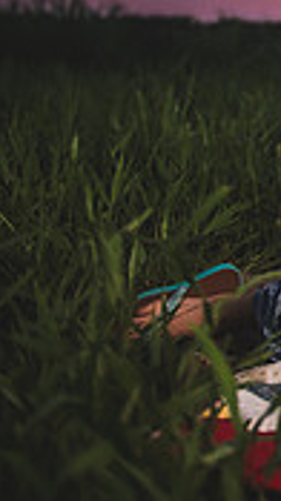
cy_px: -66
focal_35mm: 96
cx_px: 851
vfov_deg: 21.0
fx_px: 1276
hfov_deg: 9.6
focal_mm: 24
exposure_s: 1/1000
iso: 200
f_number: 2.8
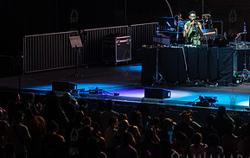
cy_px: 30
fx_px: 1313
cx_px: 233
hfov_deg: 10.8
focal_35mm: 192
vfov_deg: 6.9
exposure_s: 1/500
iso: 5000
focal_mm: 94
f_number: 4.5
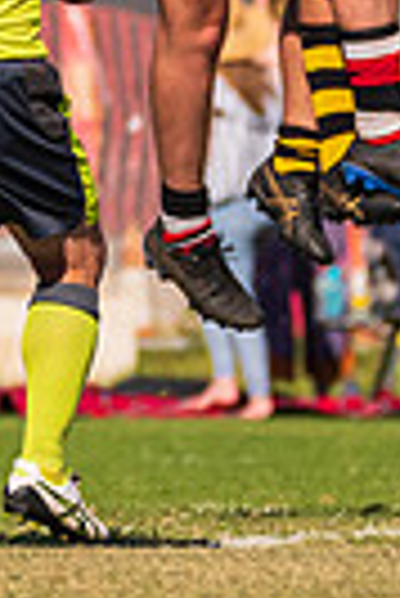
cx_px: 76
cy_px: -144
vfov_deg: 1.0
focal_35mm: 2143
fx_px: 35621
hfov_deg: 0.6
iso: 800
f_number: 6.3
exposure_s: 1/6400
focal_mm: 350
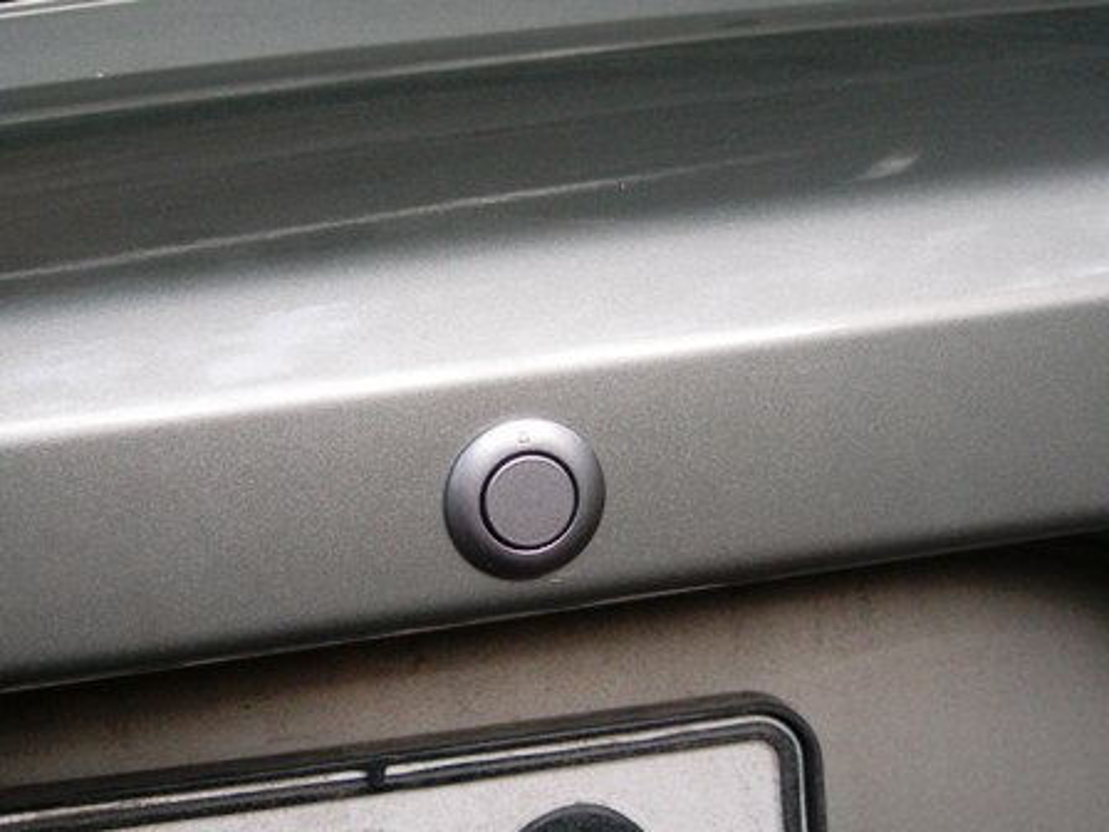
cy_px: 416
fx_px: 1217
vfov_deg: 37.7
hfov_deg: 49.0
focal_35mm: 38
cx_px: 554
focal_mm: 7.8
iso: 174
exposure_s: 1/122
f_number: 2.8
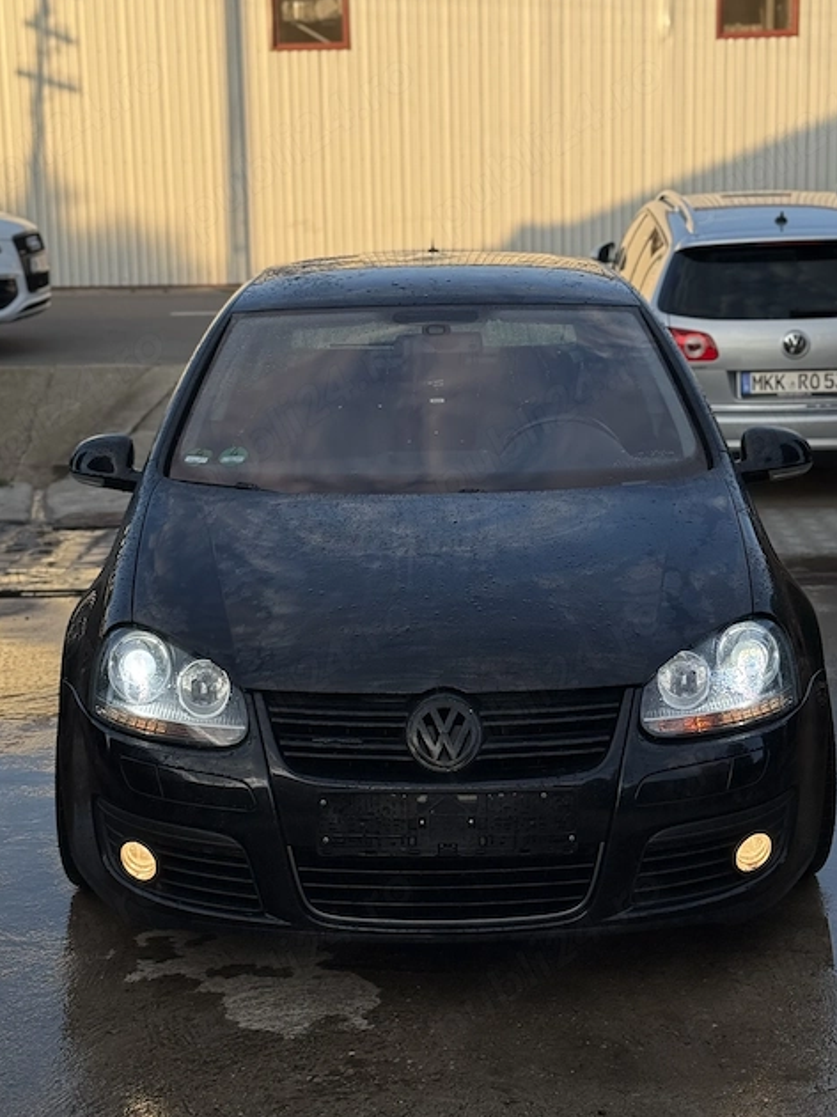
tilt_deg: -8.9
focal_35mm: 61
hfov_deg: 24.0
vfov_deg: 31.6
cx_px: 422
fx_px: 1968
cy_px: 475
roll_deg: +0.9
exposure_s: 1/1883
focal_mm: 6.76
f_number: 1.78
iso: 64
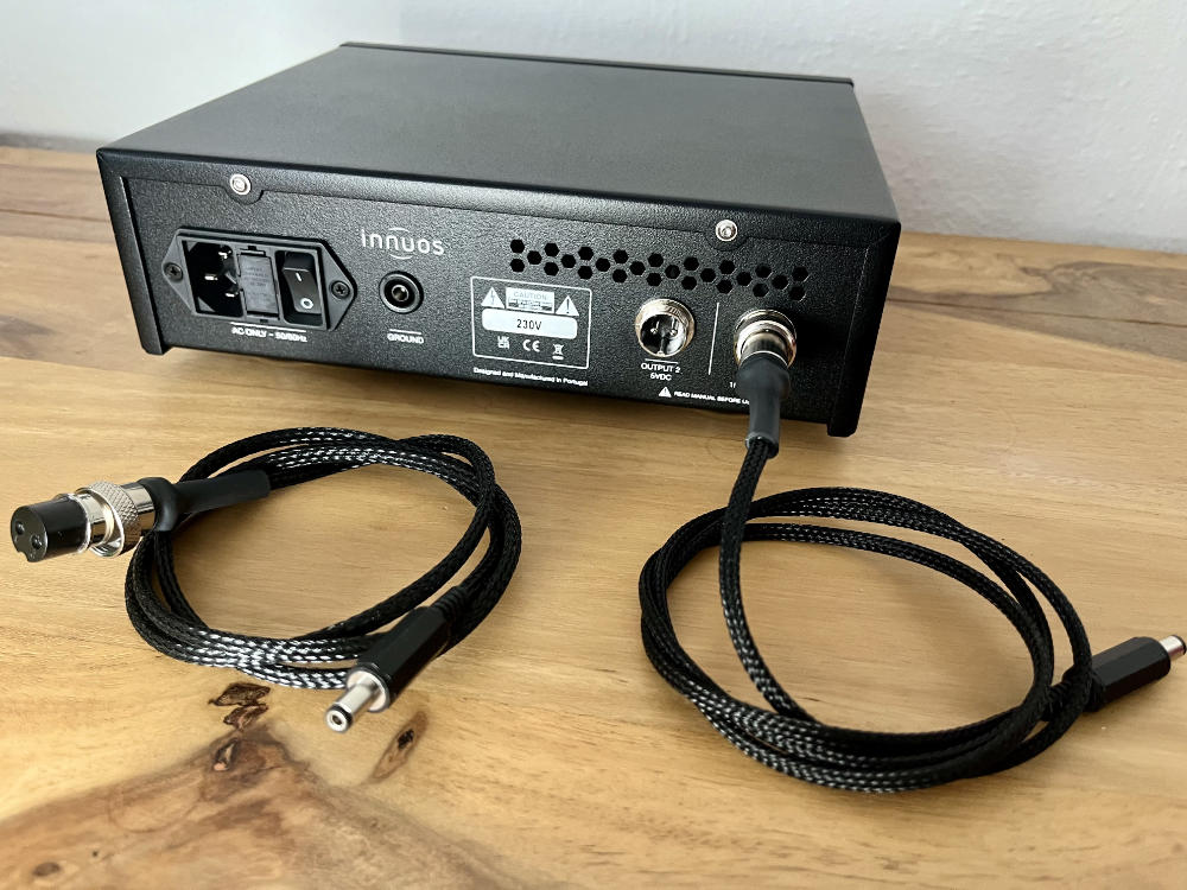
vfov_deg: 53.1
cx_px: 594
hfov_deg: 67.3
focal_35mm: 26
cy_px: 445
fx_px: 892
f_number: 1.6
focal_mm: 5.1
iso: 250
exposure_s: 1/60
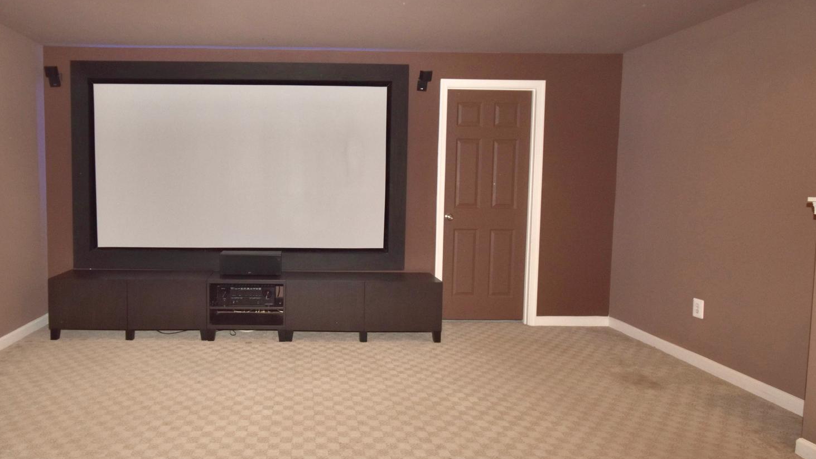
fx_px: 476
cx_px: 303
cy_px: 205
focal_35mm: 22
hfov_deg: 79.6
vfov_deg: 51.4
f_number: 8
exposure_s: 1/60
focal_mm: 10
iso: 400
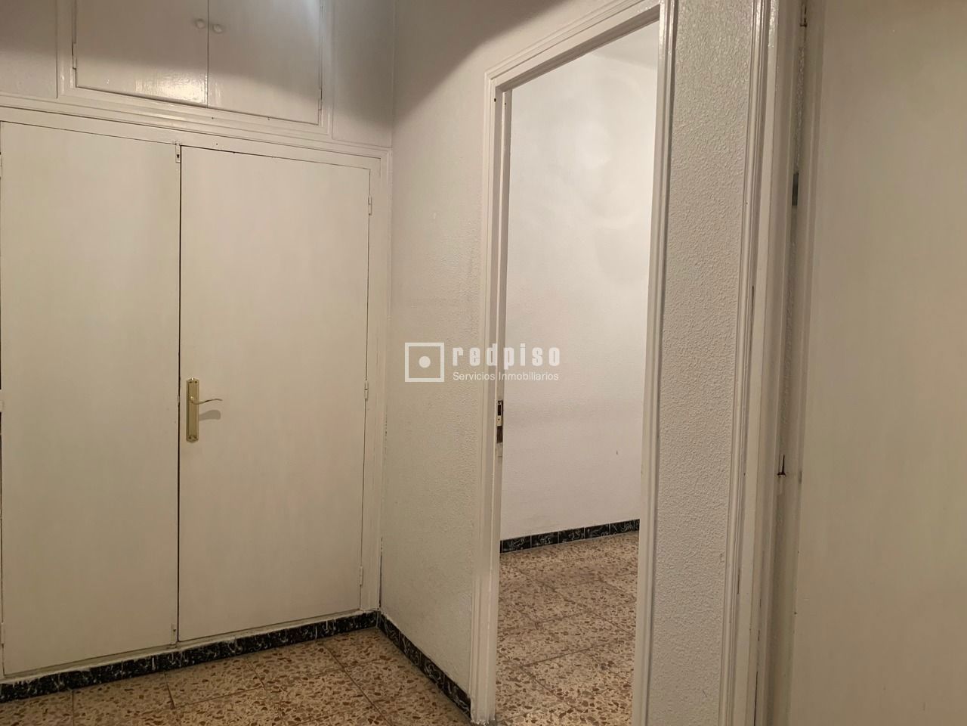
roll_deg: -1.8
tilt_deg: -1.8
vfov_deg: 53.1
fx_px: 726
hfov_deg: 67.3
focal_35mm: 26
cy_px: 363
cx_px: 484
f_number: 1.8
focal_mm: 4.25
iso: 160
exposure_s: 1/50
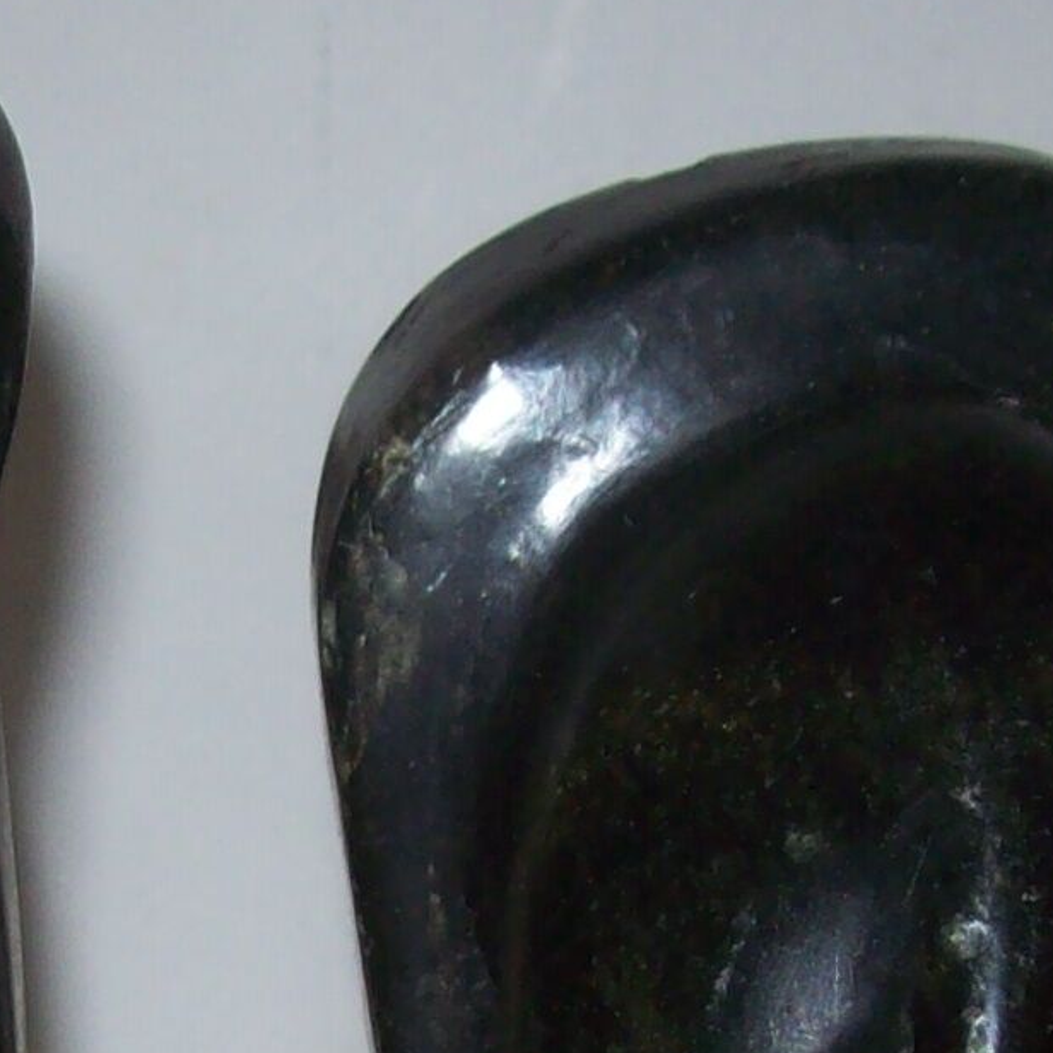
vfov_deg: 11.7
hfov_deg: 11.8
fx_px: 5059
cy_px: 1118
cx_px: 67
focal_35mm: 147
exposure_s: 1/64
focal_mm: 6
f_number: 2.7
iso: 80
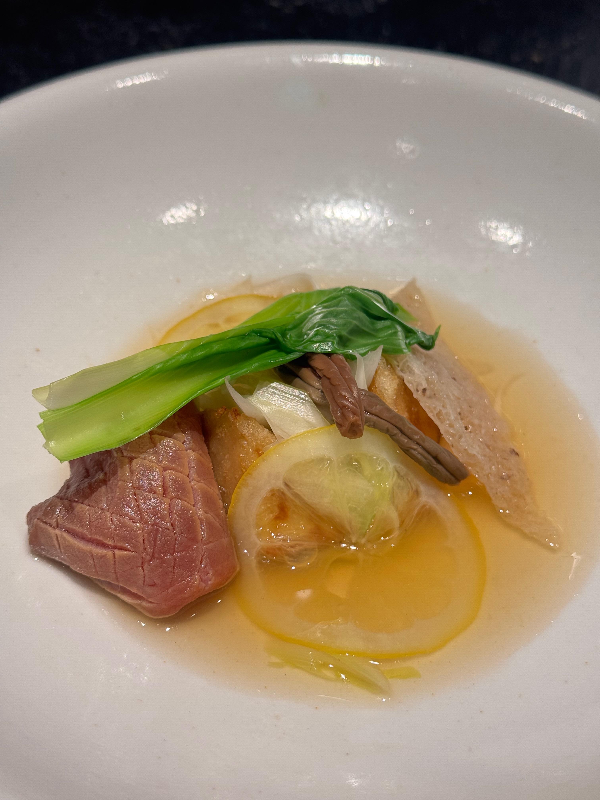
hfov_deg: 30.3
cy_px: 400
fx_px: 1109
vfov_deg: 39.7
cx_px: 300
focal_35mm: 48
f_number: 1.78
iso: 100
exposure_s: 1/50
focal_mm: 6.76
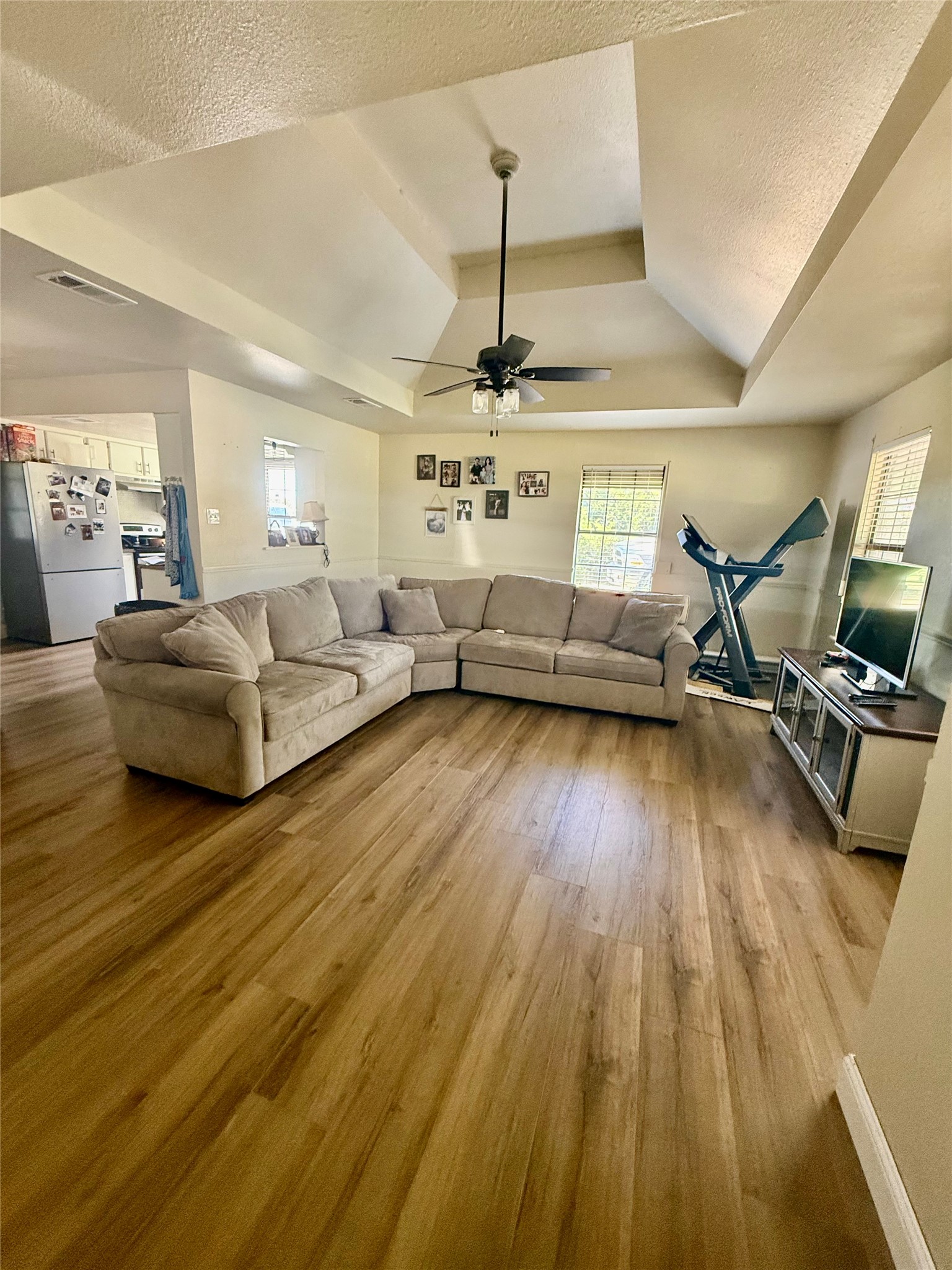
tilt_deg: -10.9
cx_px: 476
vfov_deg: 102.1
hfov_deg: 85.7
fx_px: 513
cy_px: 635
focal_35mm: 14
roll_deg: -1.4
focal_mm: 2.22
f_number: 2.2
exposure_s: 1/60
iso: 400
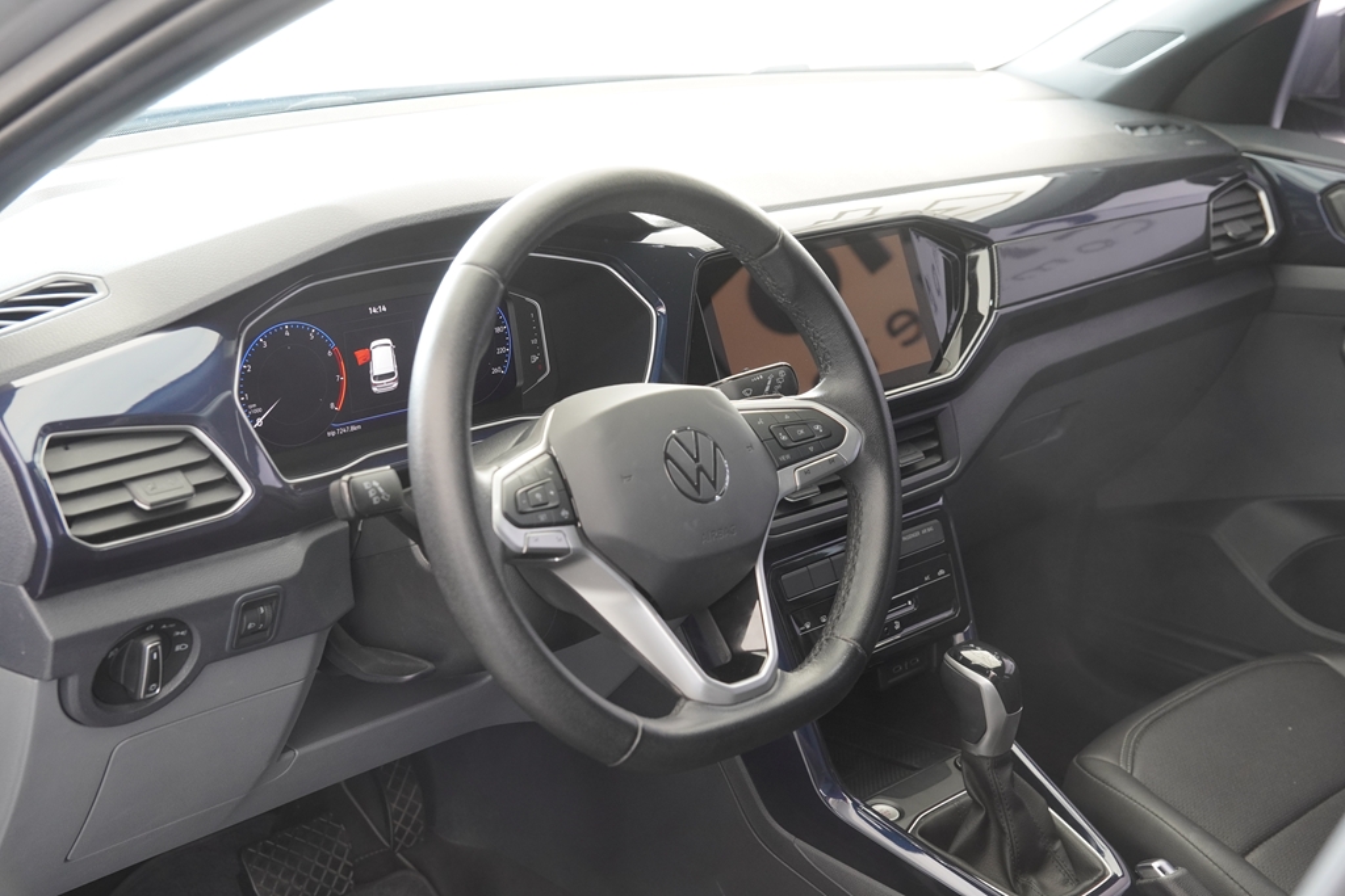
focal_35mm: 50
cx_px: 672
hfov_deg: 40.0
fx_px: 1850
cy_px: 448
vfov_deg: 27.3
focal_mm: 33
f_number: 4
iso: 500
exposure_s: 1/60
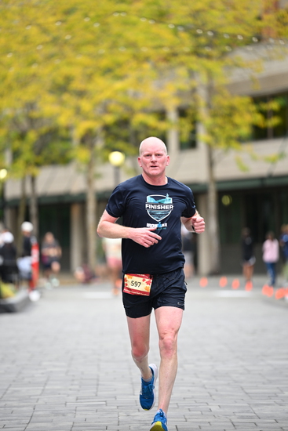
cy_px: 216
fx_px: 2218
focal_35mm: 185
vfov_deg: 11.1
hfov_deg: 7.4
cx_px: 144
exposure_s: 1/2000
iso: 800
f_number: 2.8
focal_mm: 185
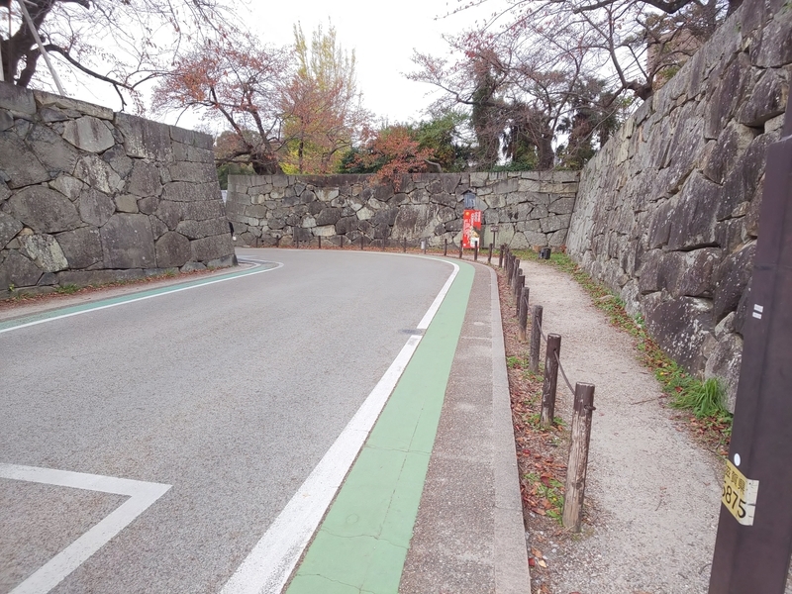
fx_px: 458
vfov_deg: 66.0
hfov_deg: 81.7
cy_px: 297
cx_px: 396
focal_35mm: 20
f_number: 1.94
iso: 28
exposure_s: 1/129
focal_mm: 3.45
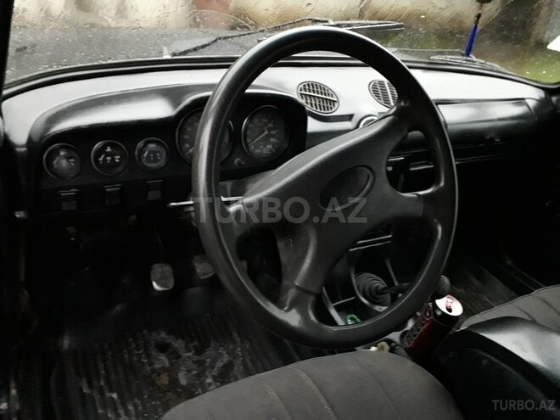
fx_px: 437
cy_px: 210
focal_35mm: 27
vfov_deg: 51.4
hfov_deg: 65.3
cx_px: 280
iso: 800
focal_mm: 3.6
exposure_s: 1/10
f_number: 1.9
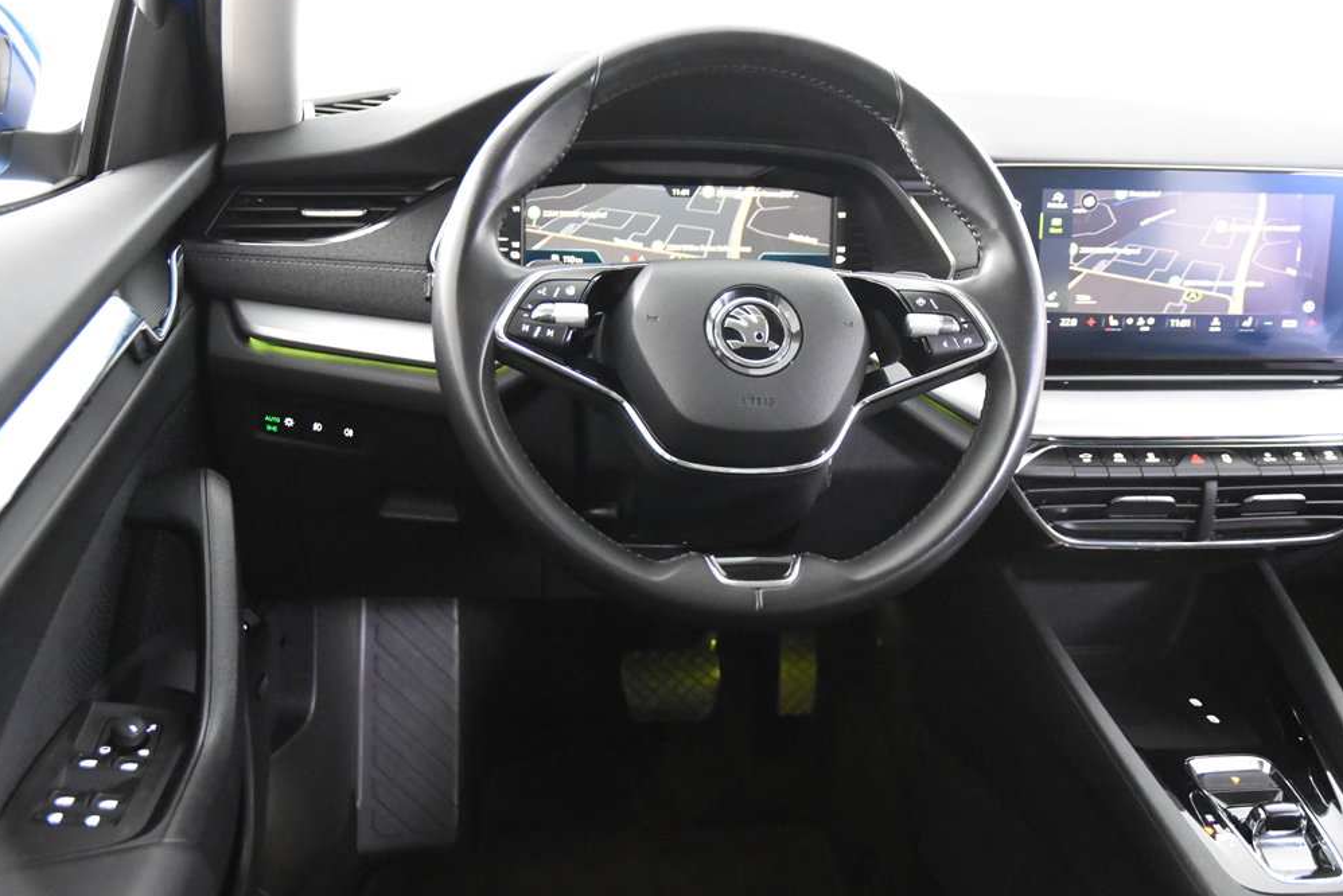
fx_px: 1493
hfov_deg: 48.4
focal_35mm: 40
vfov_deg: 33.4
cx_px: 681
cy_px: 441
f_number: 3.2
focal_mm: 26
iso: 9000
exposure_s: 1/40
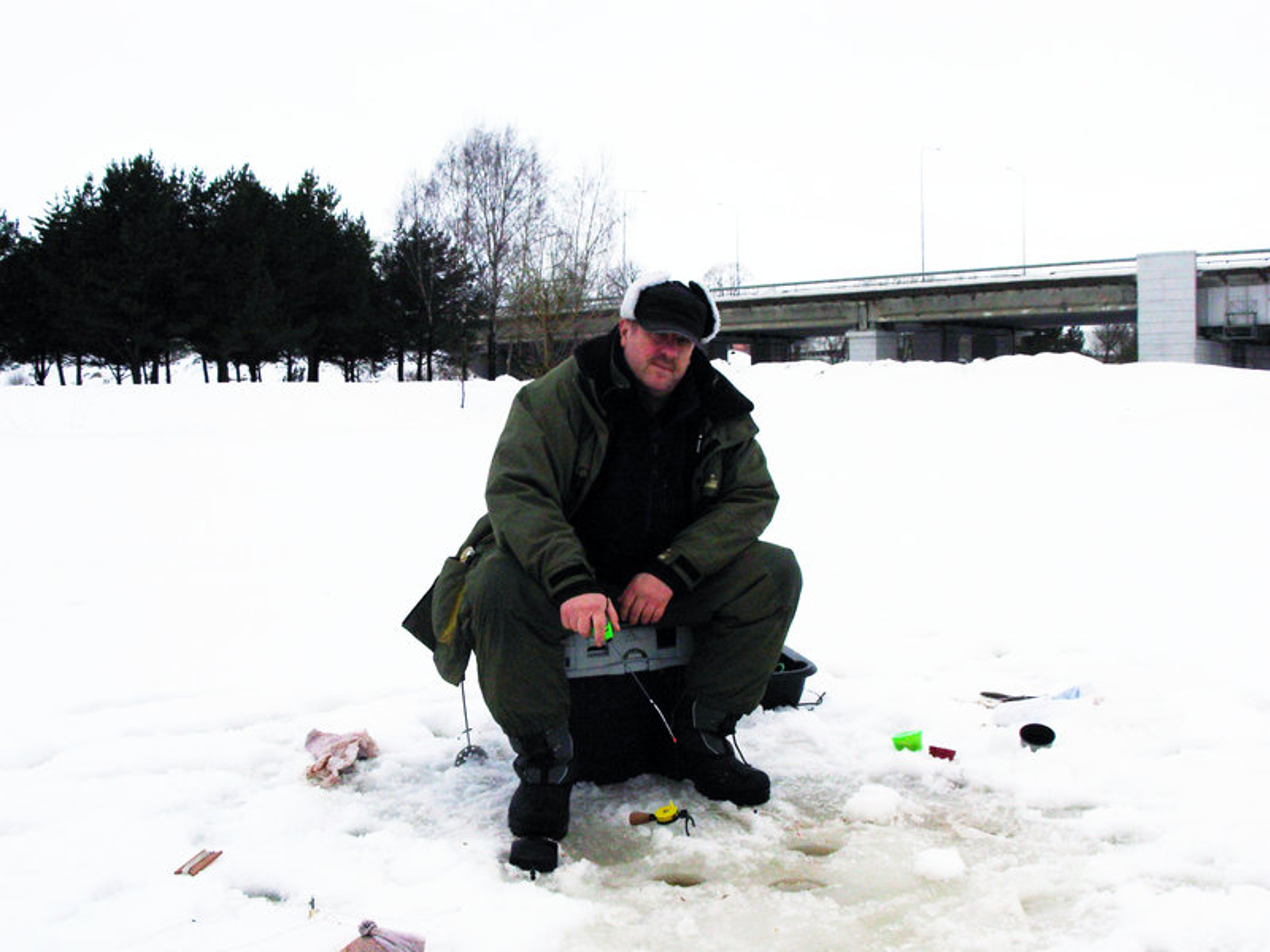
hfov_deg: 49.0
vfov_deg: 37.7
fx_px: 1394
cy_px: 476
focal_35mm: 38
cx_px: 635
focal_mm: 6.3
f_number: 4.9
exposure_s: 1/939
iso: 50
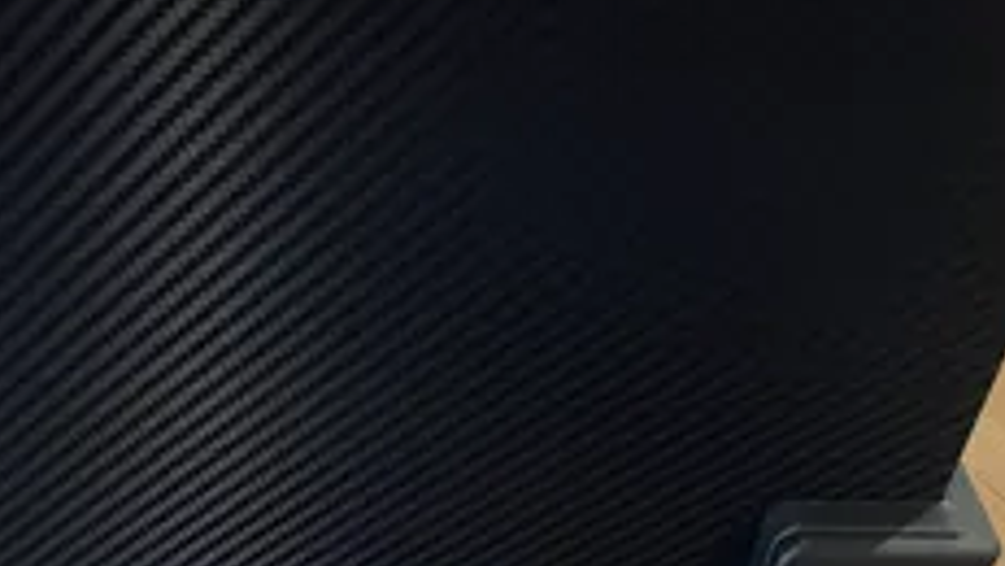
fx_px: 1306
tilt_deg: -43.6
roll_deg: +3.3
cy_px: 444
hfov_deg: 41.0
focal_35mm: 49
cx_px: 261
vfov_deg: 24.1
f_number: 1.5
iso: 800
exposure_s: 1/25
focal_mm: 5.7
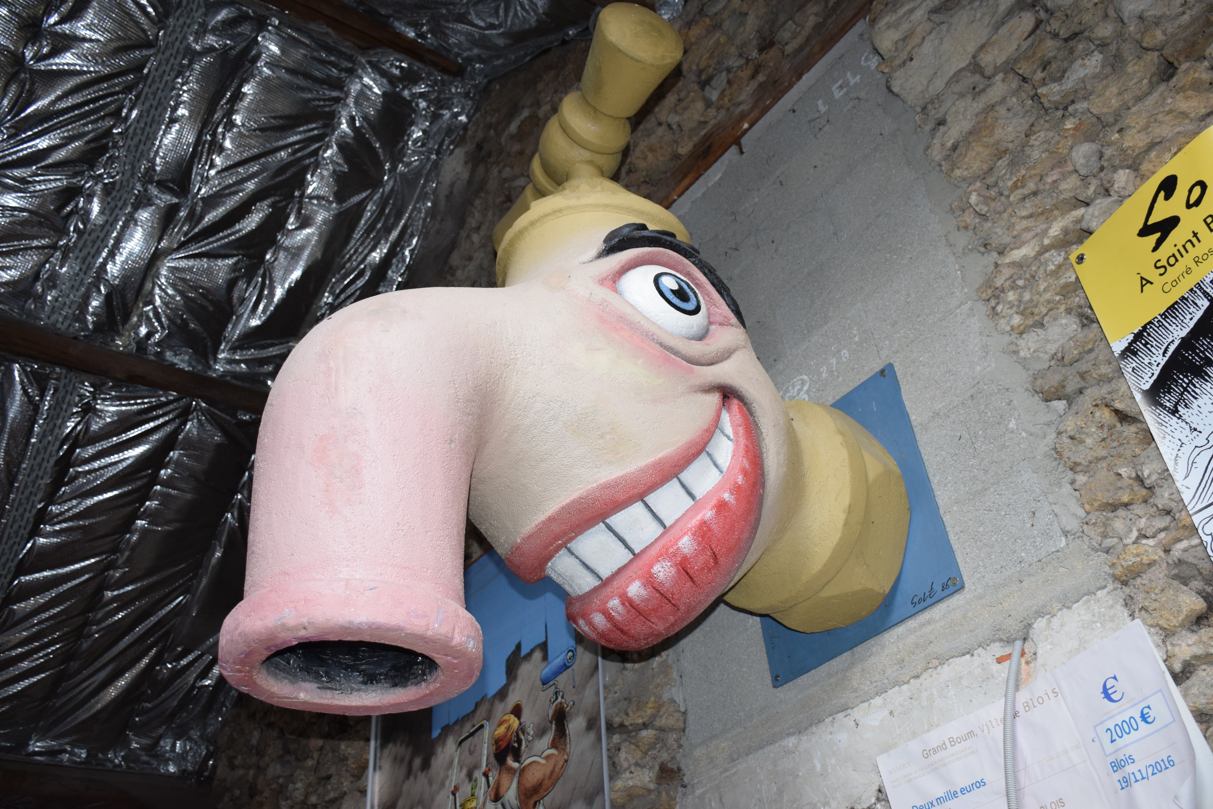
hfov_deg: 61.9
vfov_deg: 43.6
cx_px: 606
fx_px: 1011
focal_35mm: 30
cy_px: 404
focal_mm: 20
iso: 800
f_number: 4.5
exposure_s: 1/80
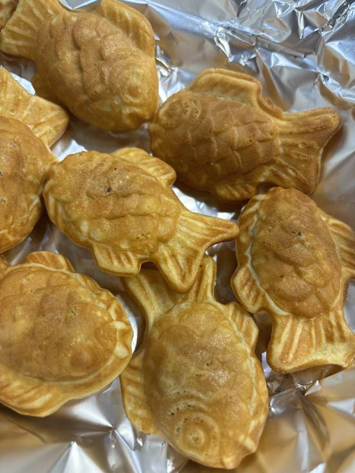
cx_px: 178
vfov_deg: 67.3
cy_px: 236
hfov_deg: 53.1
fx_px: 355
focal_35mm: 26
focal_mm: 5.96
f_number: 1.6
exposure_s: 1/60
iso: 100
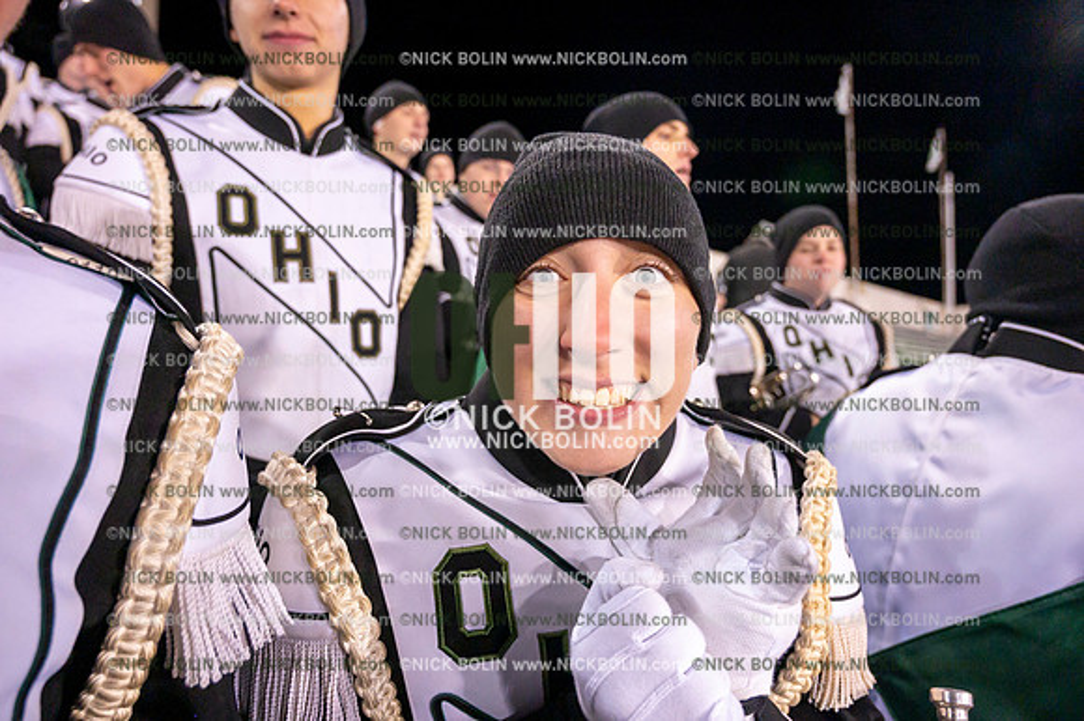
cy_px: 360
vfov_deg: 53.1
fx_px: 722
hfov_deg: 73.8
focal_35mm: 24
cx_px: 542
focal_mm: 24
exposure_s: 1/640
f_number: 4.5
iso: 5000
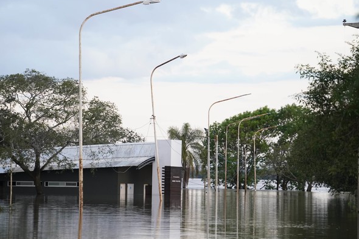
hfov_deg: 9.8
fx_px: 2093
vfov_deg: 6.5
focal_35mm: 210
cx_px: 156
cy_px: 121
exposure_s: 1/320
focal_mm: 172
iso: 3200
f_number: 5.6
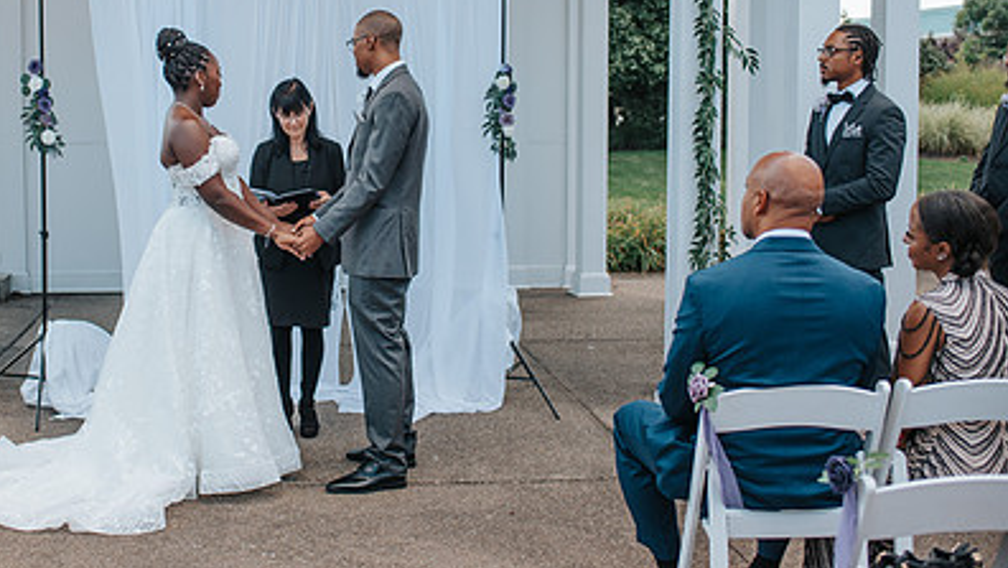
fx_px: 1470
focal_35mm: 55
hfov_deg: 37.4
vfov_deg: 21.7
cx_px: 321
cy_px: 172
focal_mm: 35
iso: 100
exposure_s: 1/640
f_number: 2.8
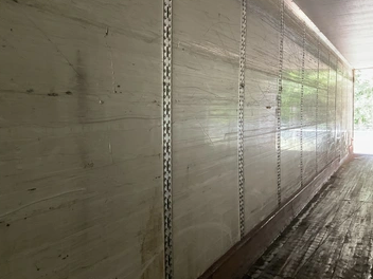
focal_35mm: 33
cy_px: 126
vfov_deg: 42.9
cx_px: 162
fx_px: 356
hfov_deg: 55.2
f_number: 1.8
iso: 320
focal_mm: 3
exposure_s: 1/59
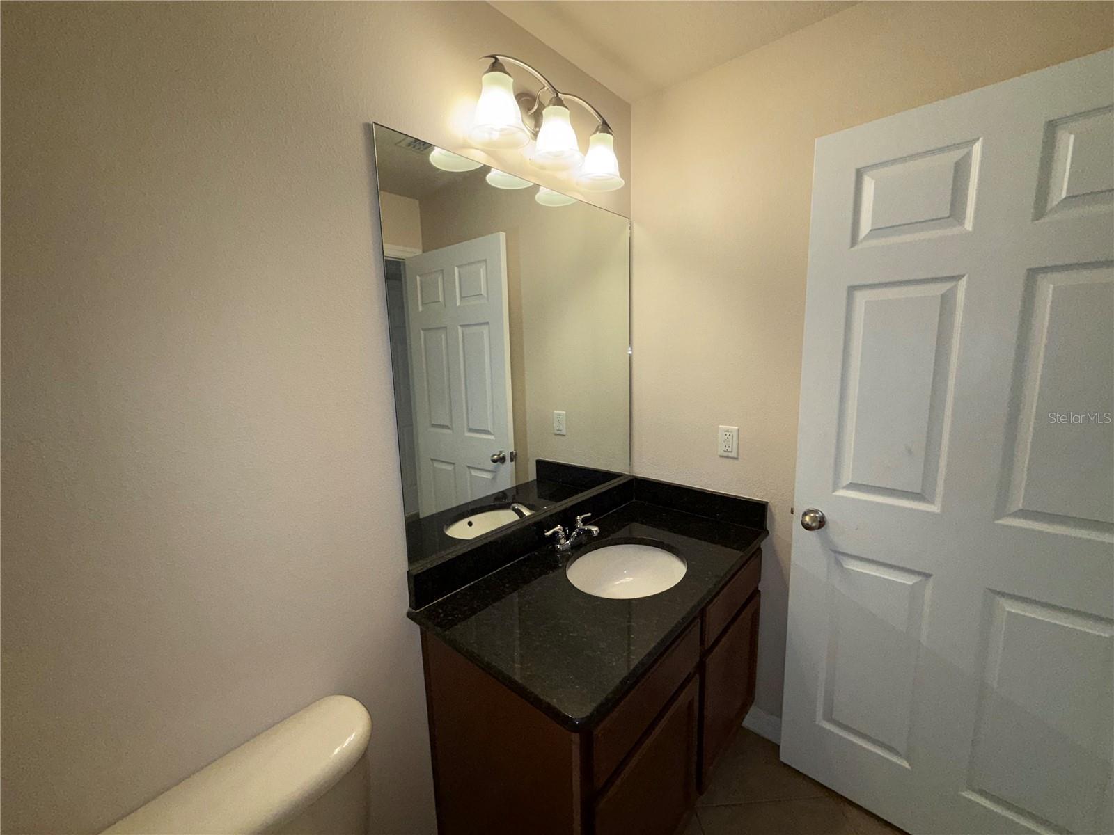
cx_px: 557
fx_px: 451
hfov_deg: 102.1
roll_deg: +1.3
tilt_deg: -8.3
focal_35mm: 14
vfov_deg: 85.7
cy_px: 418
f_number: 2.2
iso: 100
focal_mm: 2.22
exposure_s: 1/120
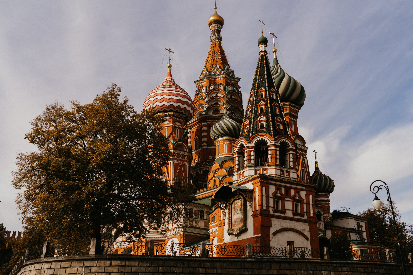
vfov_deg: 37.9
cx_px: 206
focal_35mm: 35
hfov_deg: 54.4
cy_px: 138
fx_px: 402
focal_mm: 35
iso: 100
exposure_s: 1/500
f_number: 4
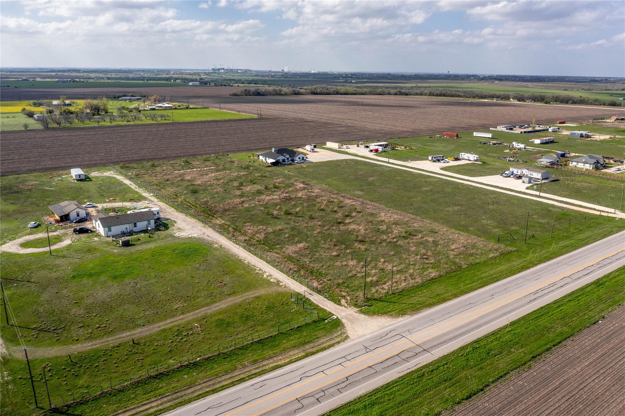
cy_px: 208
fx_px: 486
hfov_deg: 65.5
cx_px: 312
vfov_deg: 46.4
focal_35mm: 28
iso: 100
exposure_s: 1/400
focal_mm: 10.26
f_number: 5.6
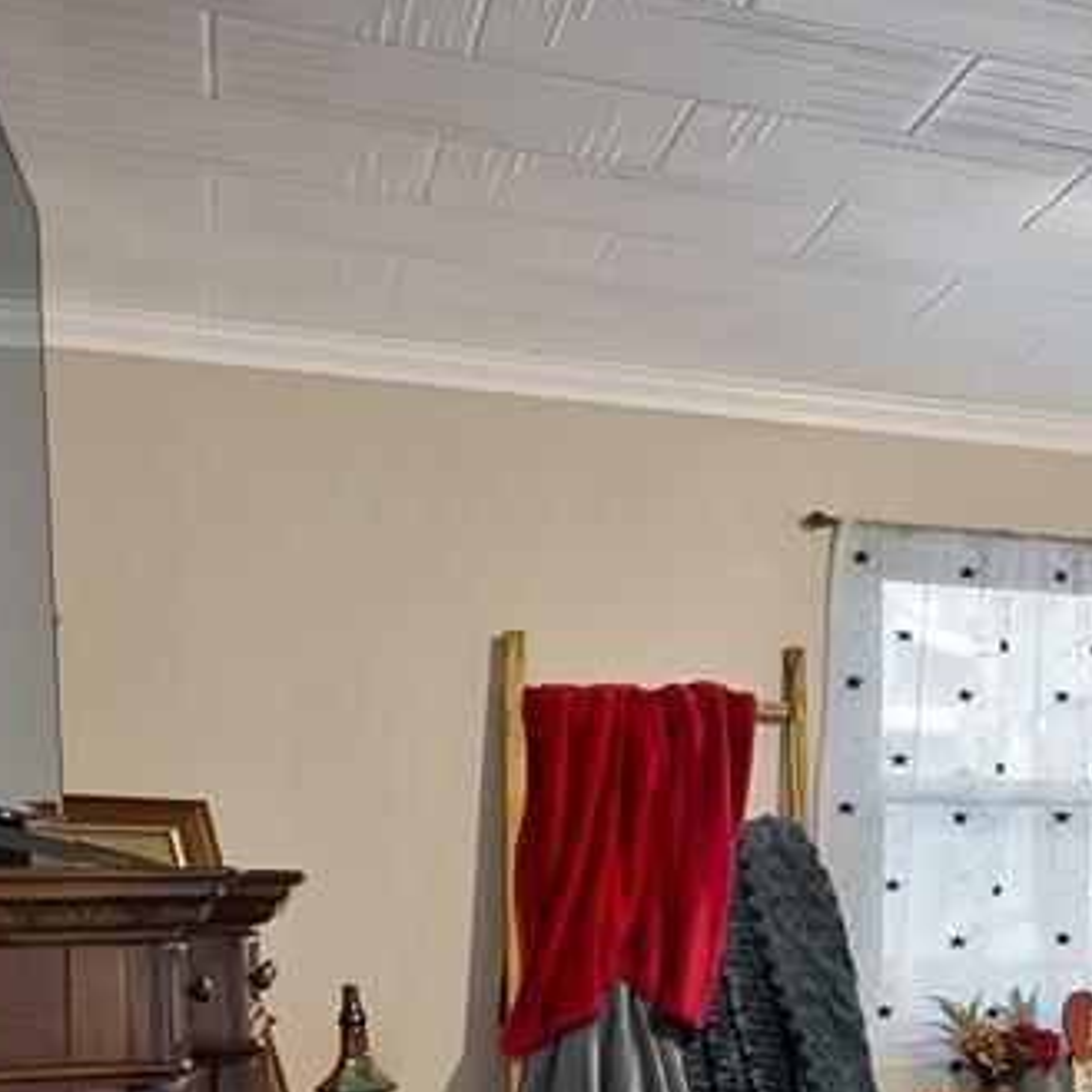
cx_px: 2745
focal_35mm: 62
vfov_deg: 27.2
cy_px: 881
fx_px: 2213
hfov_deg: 14.4
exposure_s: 2
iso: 640
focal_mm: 12
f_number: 9
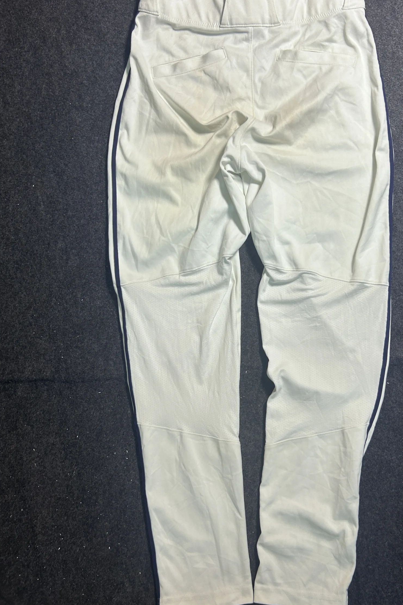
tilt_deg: -63.5
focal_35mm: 31
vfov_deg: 60.3
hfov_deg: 42.0
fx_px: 520
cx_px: 257
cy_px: 299
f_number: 1.5
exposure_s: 1/100
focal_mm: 5.7
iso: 80
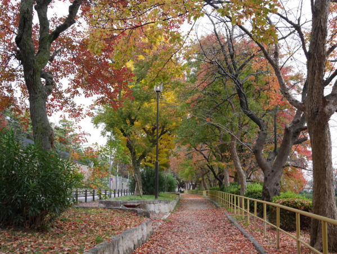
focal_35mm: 40
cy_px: 127
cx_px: 168
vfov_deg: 36.0
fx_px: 390
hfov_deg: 46.8
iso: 400
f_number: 6.3
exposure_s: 1/160
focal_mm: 20
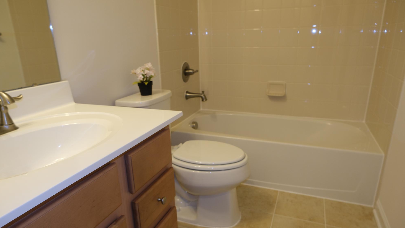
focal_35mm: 26
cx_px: 202
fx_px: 279
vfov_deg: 44.3
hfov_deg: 71.9
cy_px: 130
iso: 640
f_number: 3.6
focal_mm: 16.1
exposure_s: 1/60
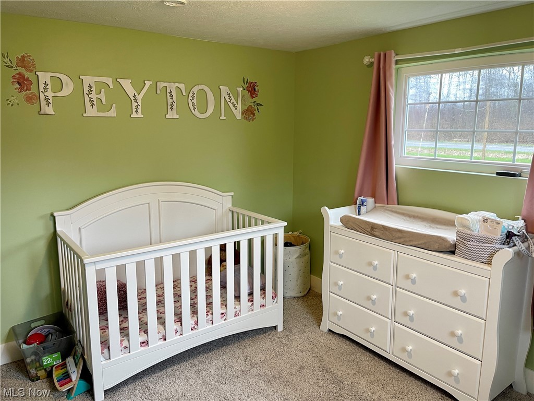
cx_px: 267
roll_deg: +0.2
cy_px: 200
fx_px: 401
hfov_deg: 67.3
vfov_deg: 53.1
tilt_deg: -10.4
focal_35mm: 26
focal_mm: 5.1
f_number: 1.6
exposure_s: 1/60
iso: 100
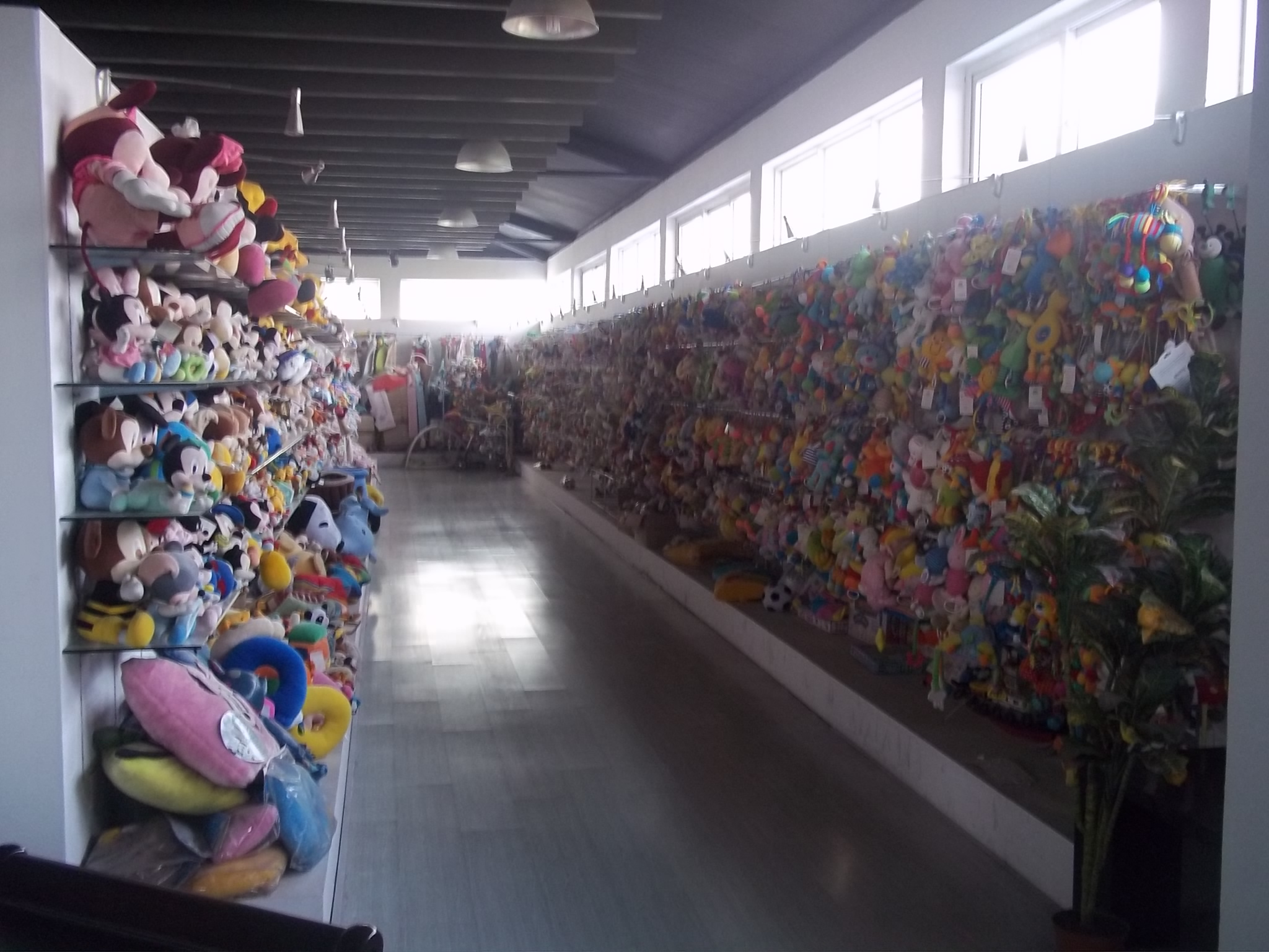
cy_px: 476
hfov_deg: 51.4
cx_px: 634
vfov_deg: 39.7
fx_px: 1320
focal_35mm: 36
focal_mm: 6.5
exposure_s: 1/25
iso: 160
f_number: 3.1
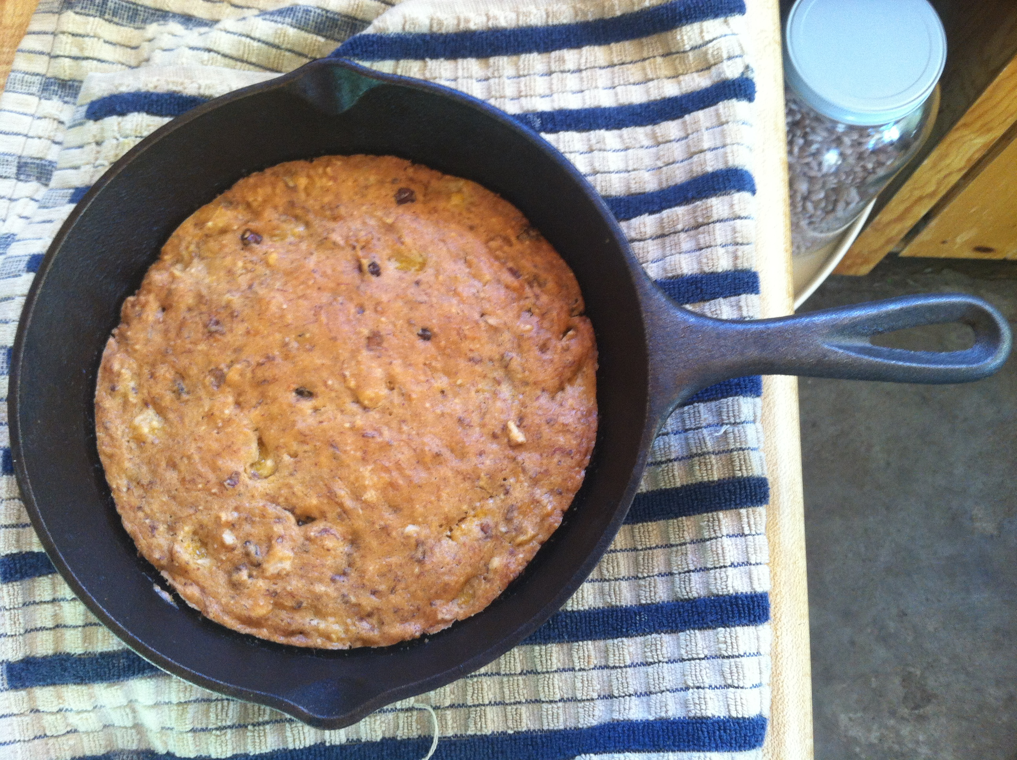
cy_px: 380
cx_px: 508
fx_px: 1027
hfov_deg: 52.7
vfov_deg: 40.6
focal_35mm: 35
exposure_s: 1/15
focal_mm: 3.85
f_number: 2.8
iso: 125
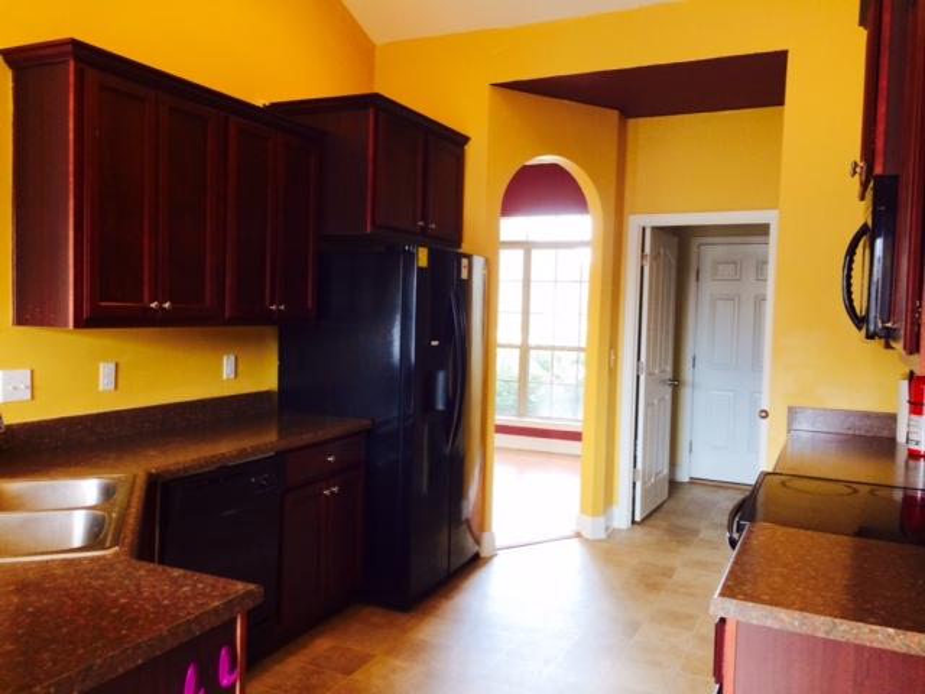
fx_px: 802
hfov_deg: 60.0
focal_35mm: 30
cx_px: 462
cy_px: 347
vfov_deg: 46.8
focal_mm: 4.12
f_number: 2.2
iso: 50
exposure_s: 1/30
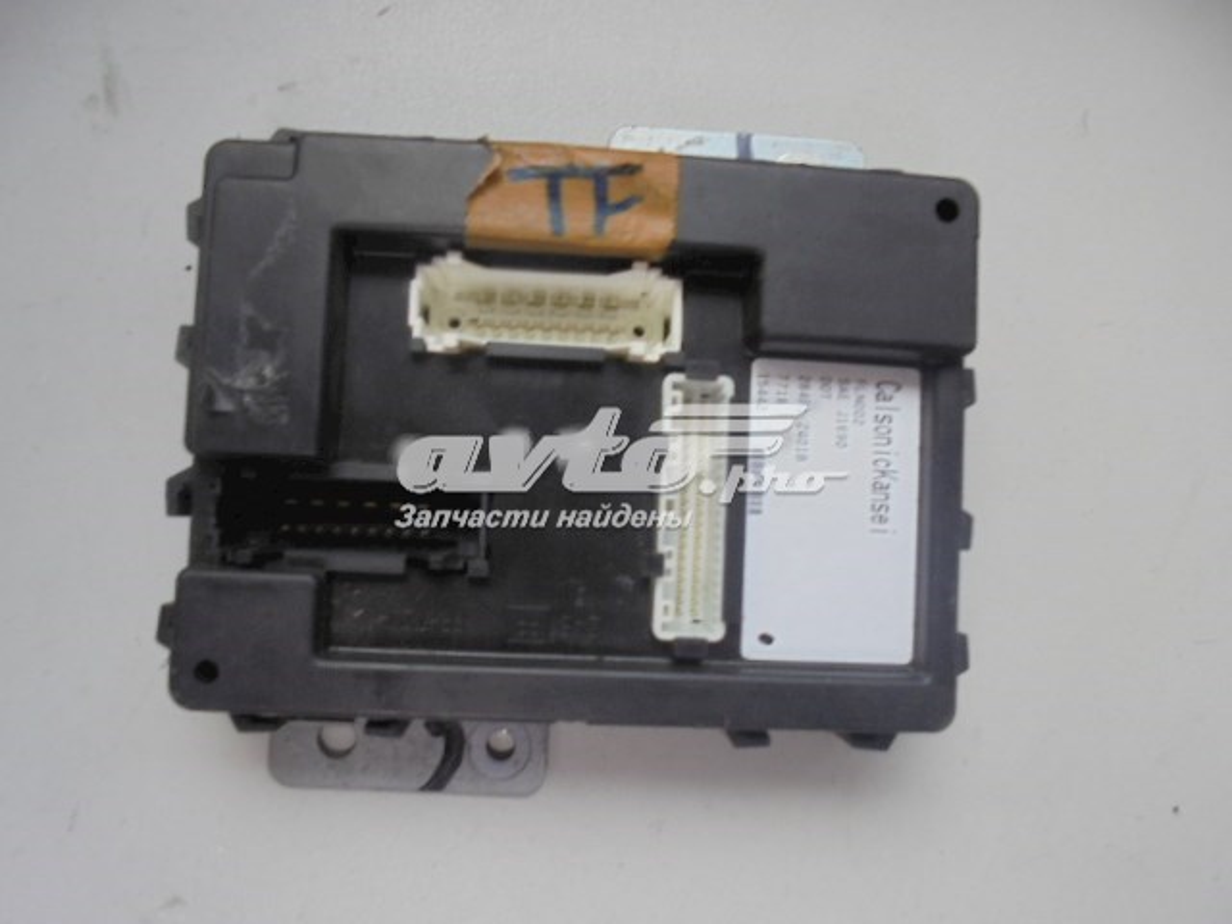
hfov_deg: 67.3
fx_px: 925
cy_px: 462
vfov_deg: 53.1
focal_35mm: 26
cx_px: 616
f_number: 3.5
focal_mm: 4.6
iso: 200
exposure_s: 1/30
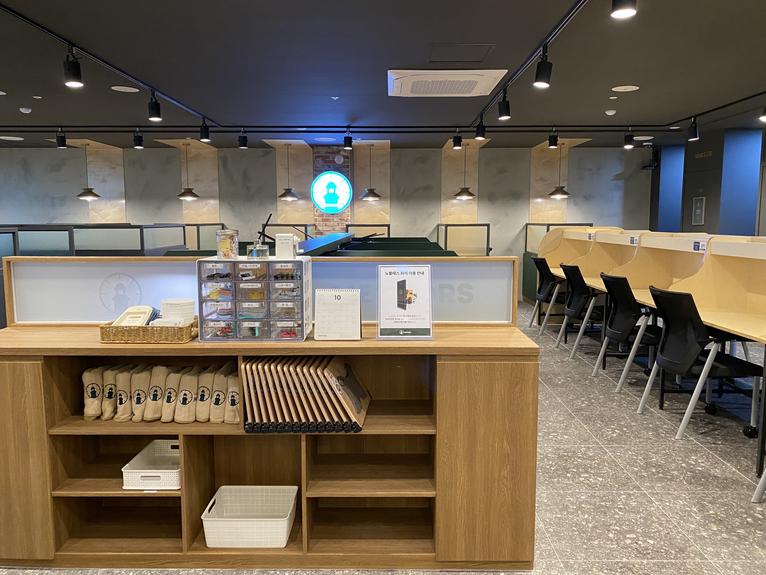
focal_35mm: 26
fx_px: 575
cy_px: 288
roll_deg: -0.2
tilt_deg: -6.5
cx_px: 383
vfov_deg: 53.1
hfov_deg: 67.3
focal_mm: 4.25
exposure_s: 1/60
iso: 320
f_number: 1.8
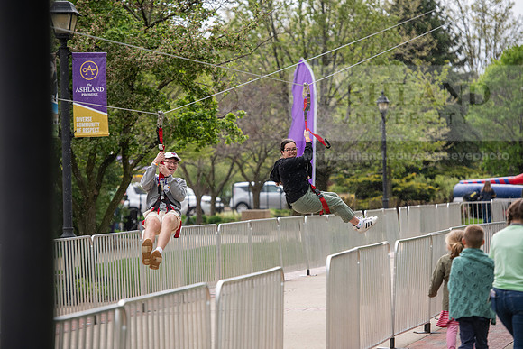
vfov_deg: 8.9
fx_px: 2252
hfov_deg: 13.2
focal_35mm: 155
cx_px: 262
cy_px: 174
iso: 500
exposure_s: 1/640
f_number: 3.5
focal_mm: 155
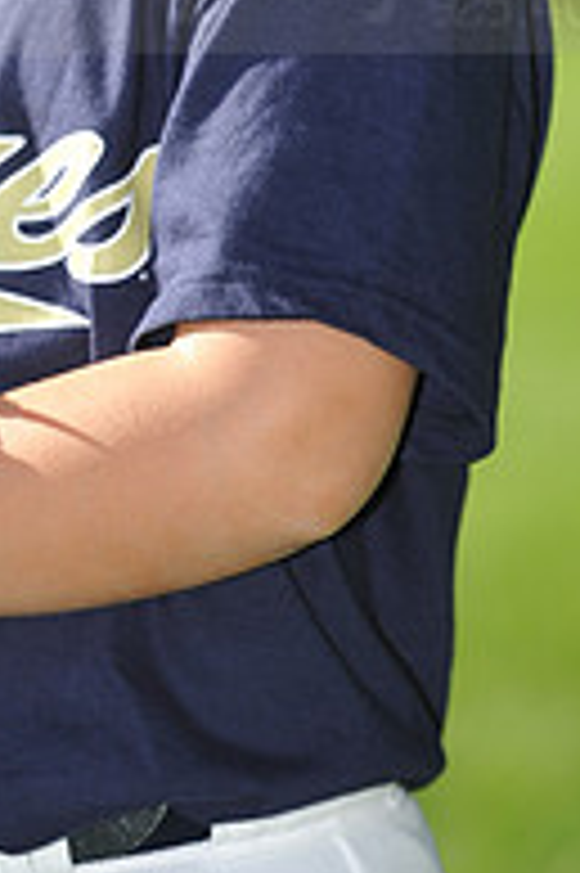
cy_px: -90
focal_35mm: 433
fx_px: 10482
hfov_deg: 3.2
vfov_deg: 4.8
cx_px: -153
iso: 200
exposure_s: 1/1000
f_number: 4
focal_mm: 145
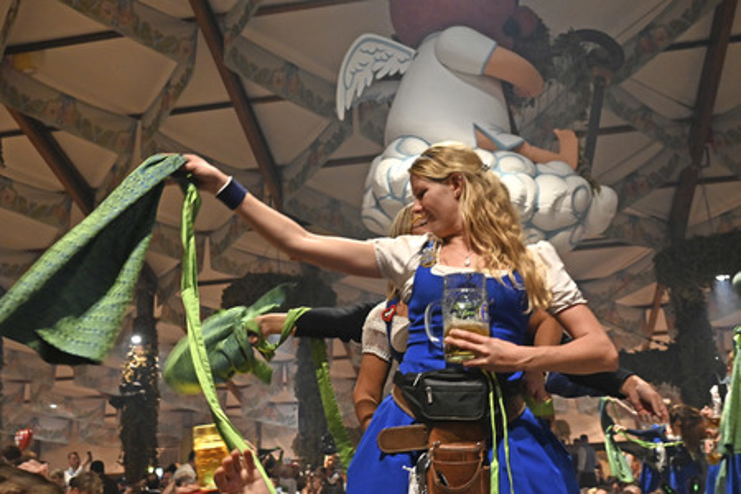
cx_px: 370
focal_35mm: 36
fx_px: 741
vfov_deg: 36.9
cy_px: 247
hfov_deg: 53.1
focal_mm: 24
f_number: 4
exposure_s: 1/80
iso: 3200
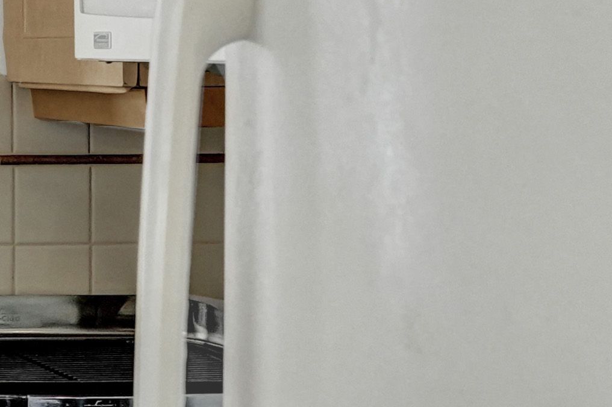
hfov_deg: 15.3
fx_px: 1868
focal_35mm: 110
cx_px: -586
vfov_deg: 12.3
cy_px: 24
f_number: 4.5
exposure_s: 1/200
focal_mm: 16
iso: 1600
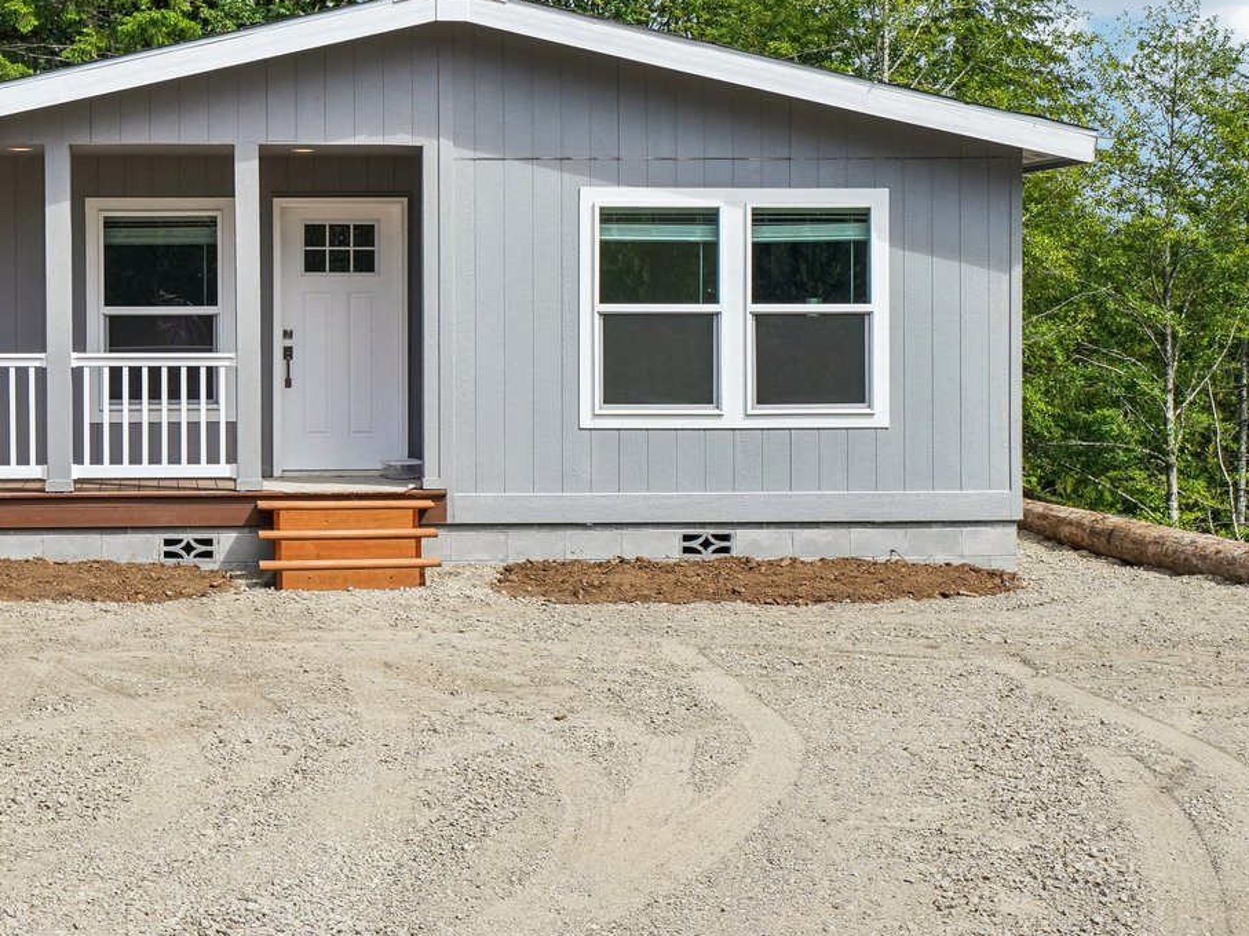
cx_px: 364
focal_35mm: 76
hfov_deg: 25.5
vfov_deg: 19.3
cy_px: 304
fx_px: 2742
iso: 400
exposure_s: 1/800
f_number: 8
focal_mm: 35
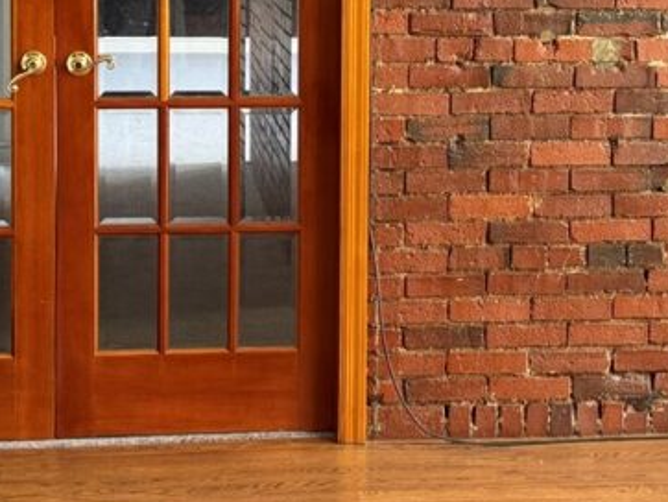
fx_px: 2047
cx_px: 424
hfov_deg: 18.5
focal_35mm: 106
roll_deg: -0.3
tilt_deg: -6.2
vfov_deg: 13.9
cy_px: 76
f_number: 1.78
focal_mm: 6.76
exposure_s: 1/90
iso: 100
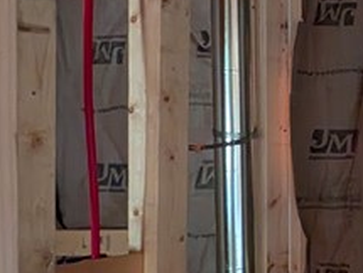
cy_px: 143
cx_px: 776
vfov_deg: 25.7
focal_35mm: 57
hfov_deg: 17.8
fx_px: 599
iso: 1648
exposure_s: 1/23.8
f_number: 1.7
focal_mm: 2.02
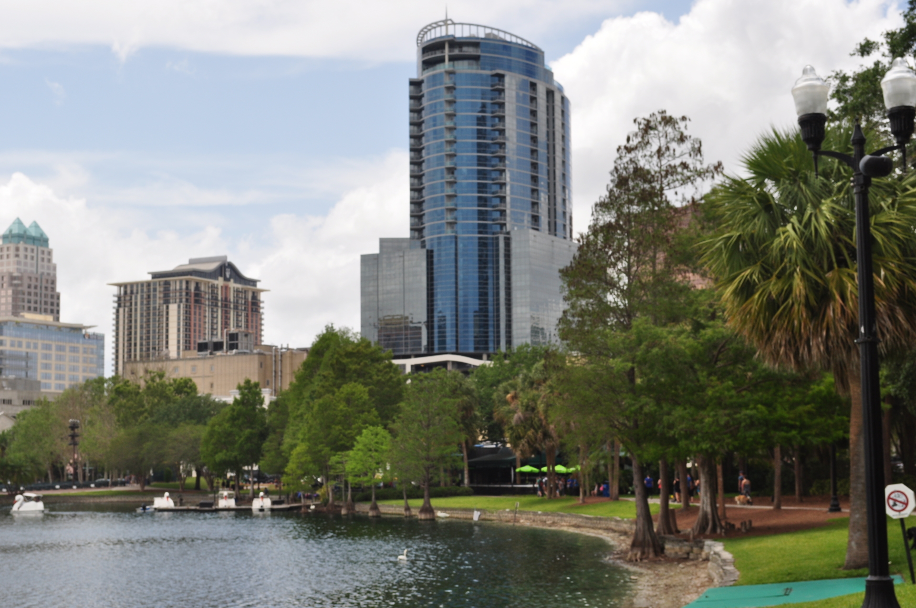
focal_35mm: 60
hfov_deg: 33.4
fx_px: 1525
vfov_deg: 22.6
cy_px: 304
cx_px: 458
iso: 200
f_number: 10
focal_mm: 40
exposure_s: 1/320
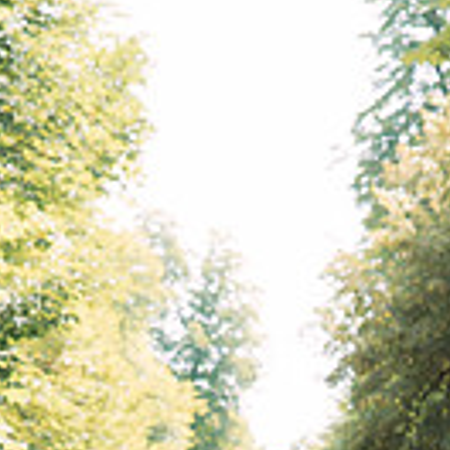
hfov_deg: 9.7
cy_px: 716
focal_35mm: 180
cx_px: 290
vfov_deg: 9.4
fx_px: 2647
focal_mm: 62
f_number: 4
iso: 500
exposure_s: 1/400
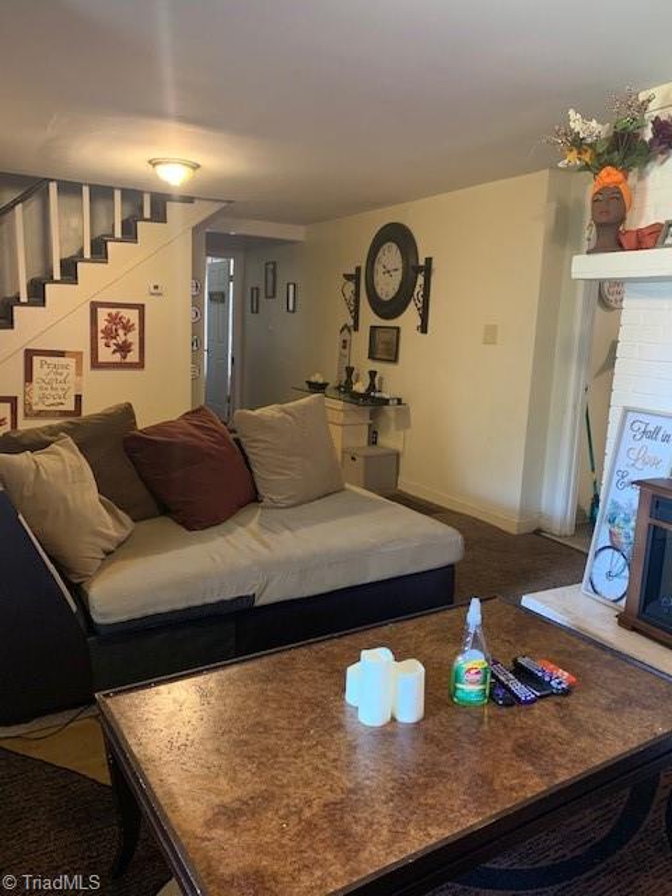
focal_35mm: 26
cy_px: 448
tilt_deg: -9.4
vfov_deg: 67.3
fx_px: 673
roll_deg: -2.3
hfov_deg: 53.1
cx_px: 336
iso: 400
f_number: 1.8
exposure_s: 1/40
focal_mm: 4.25
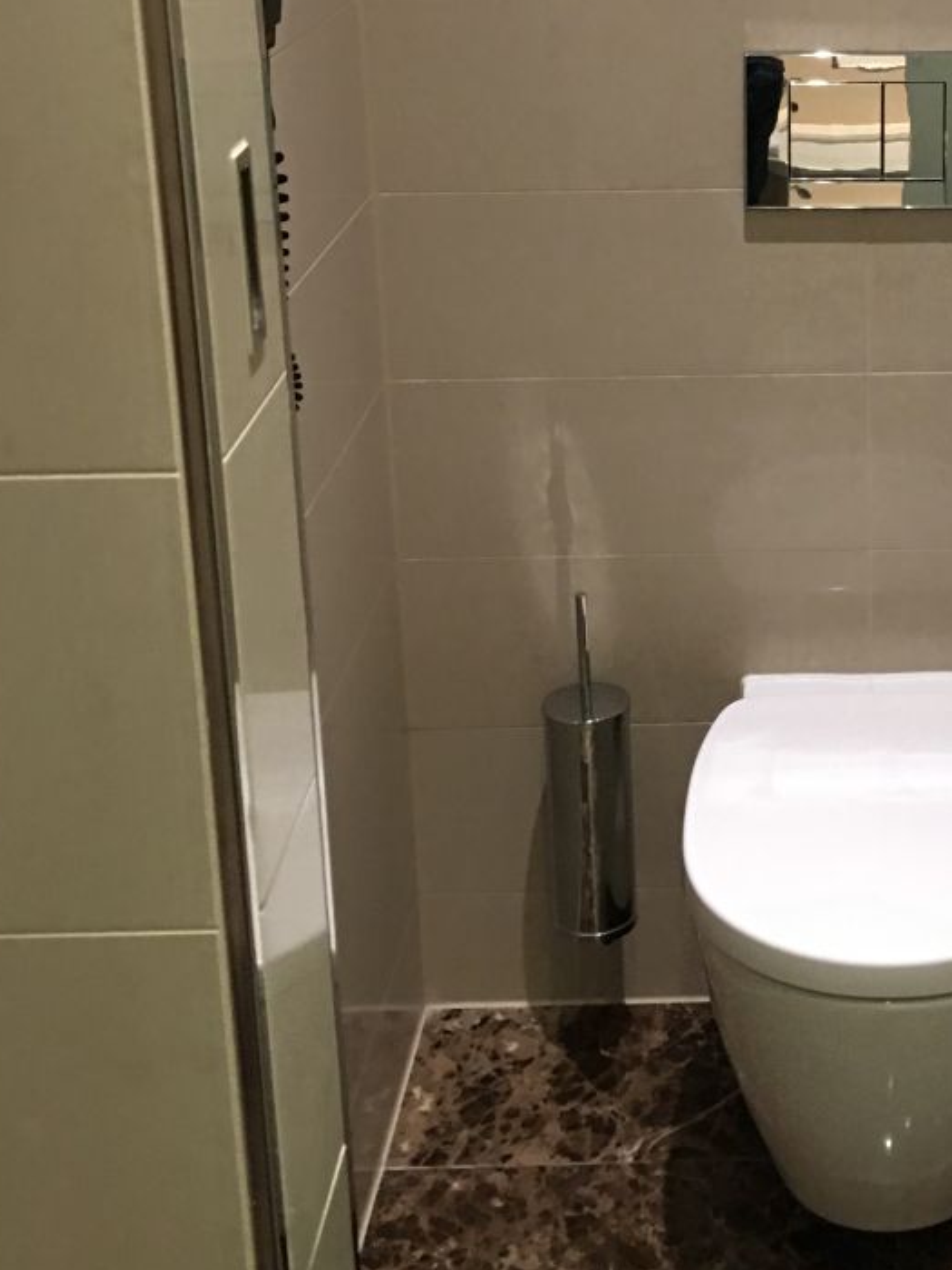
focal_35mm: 53
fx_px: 1943
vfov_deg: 34.9
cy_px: 232
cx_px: 843
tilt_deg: -14.8
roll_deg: +0.7
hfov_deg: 26.7
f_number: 2.2
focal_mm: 4.15
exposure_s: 1/8
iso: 100
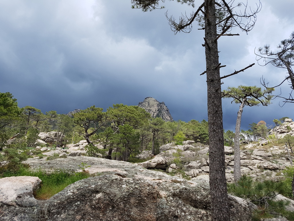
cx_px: 147
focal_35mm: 26
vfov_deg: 53.1
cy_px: 110
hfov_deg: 67.3
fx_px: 221
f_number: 1.7
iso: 50
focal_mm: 4.2
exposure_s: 1/970
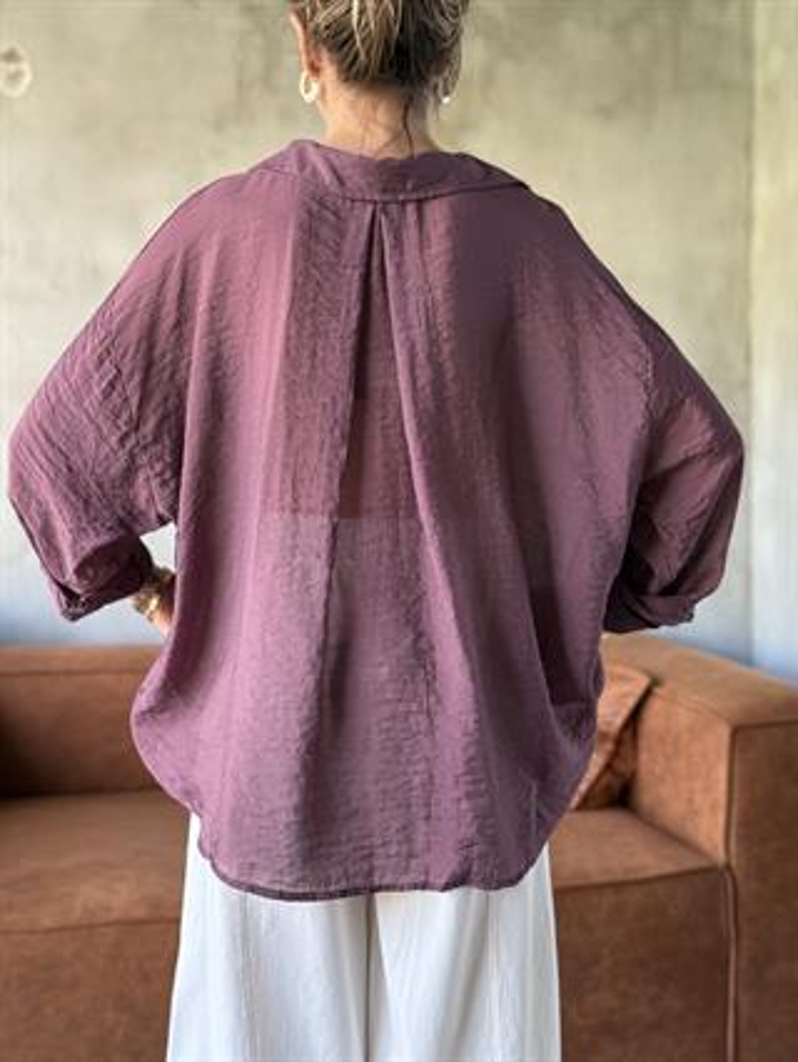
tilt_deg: -3.9
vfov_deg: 39.6
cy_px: 531
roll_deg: -0.6
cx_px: 399
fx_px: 1474
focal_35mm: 48
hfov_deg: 30.3
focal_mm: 6.76
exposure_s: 1/60
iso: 250
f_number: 1.78
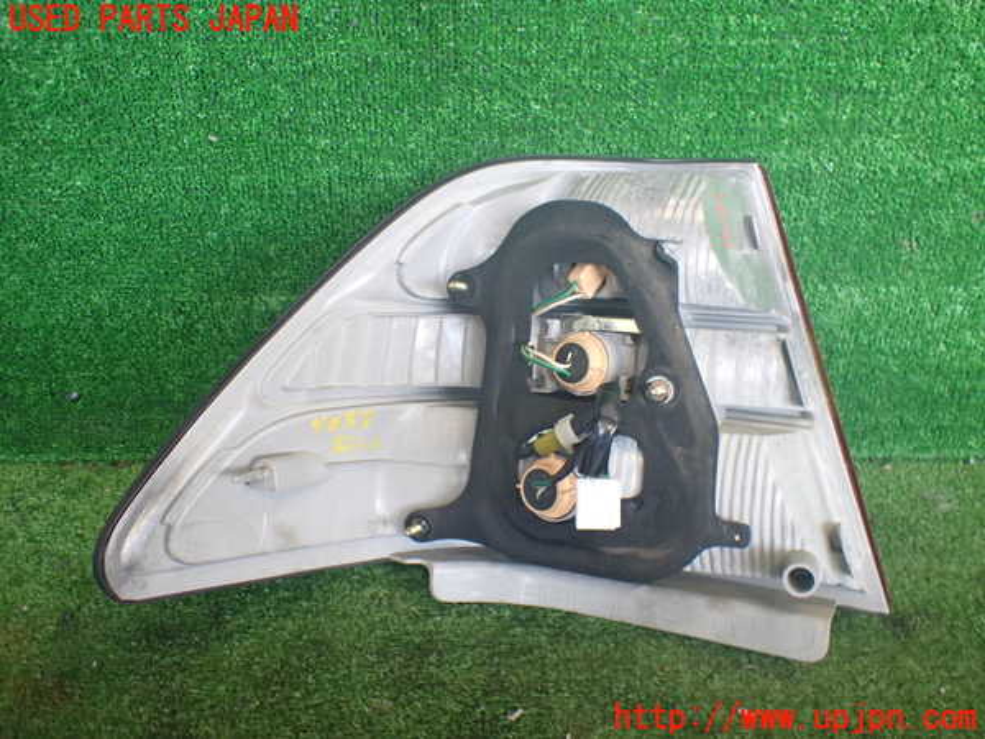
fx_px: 854
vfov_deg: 46.8
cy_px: 370
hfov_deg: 60.0
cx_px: 492
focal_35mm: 30
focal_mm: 5.4
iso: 400
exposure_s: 1/125
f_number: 2.3
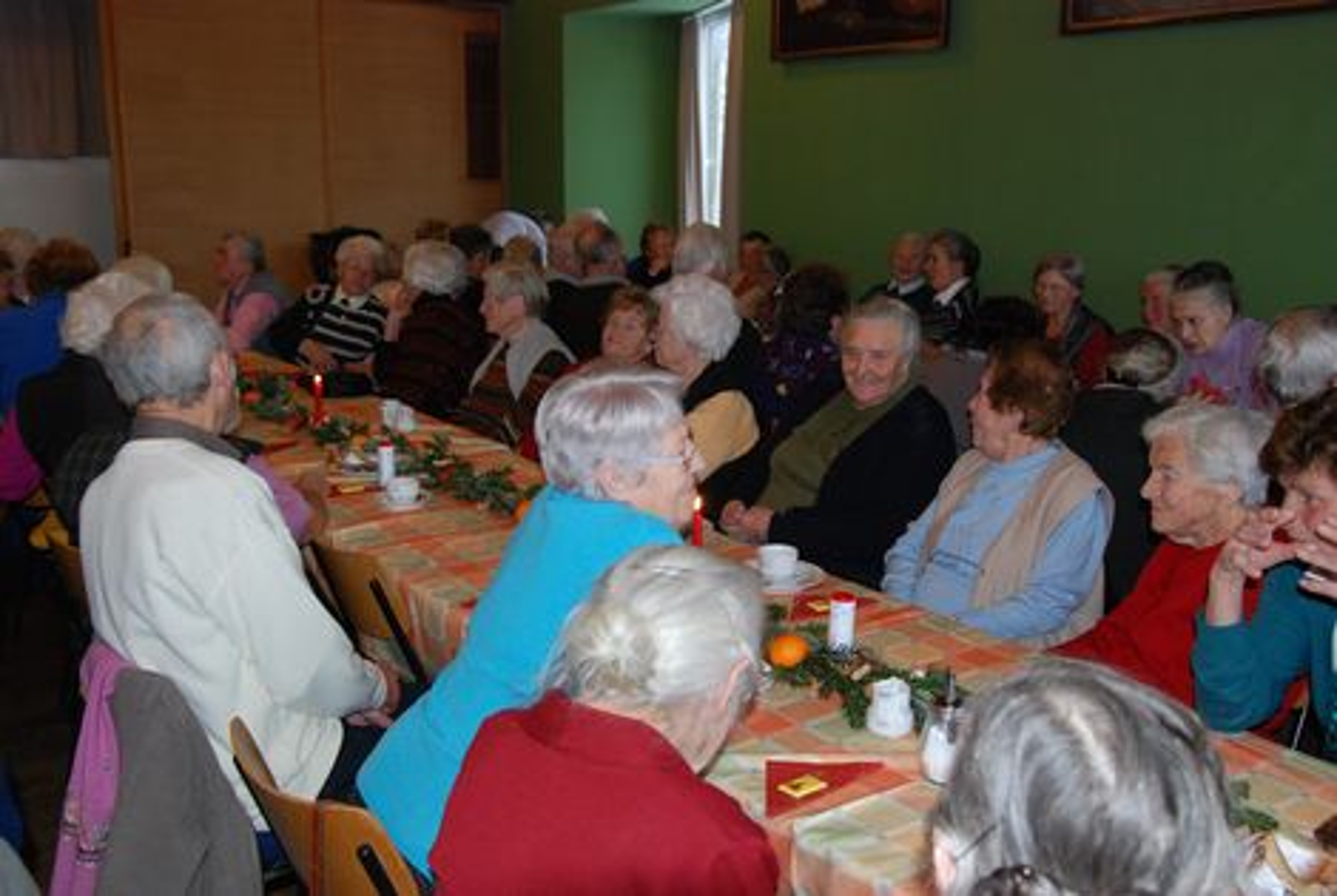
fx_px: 1339
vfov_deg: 37.0
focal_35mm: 36
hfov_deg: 53.1
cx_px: 668
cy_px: 448
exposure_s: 1/60
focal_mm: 24
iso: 640
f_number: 4.5
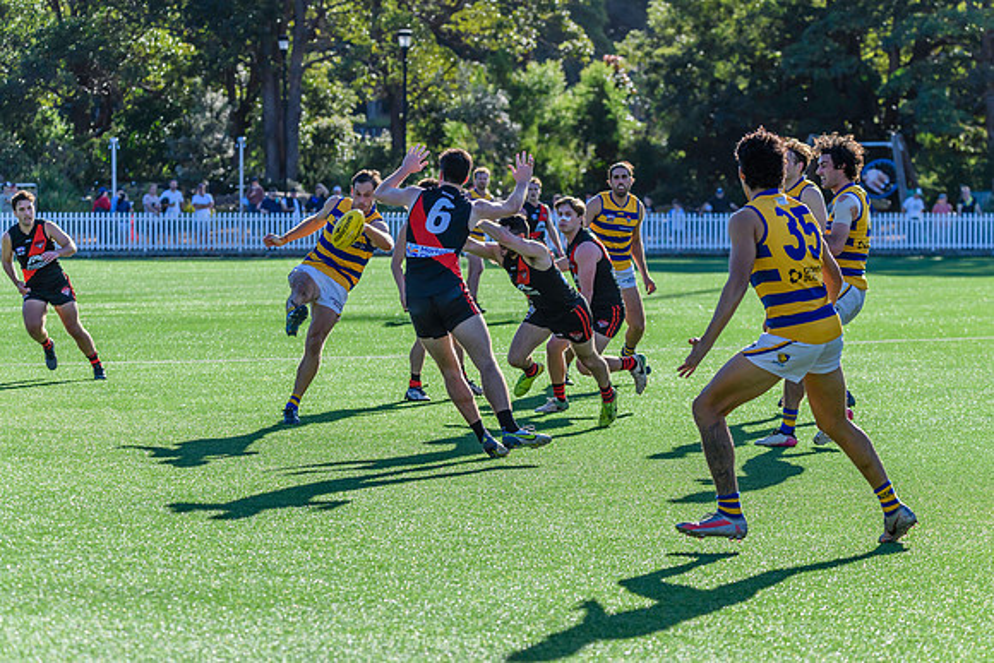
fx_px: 4398
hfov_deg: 12.9
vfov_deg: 8.6
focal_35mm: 159
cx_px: 525
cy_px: 349
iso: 800
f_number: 7.1
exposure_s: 1/2000
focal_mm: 150
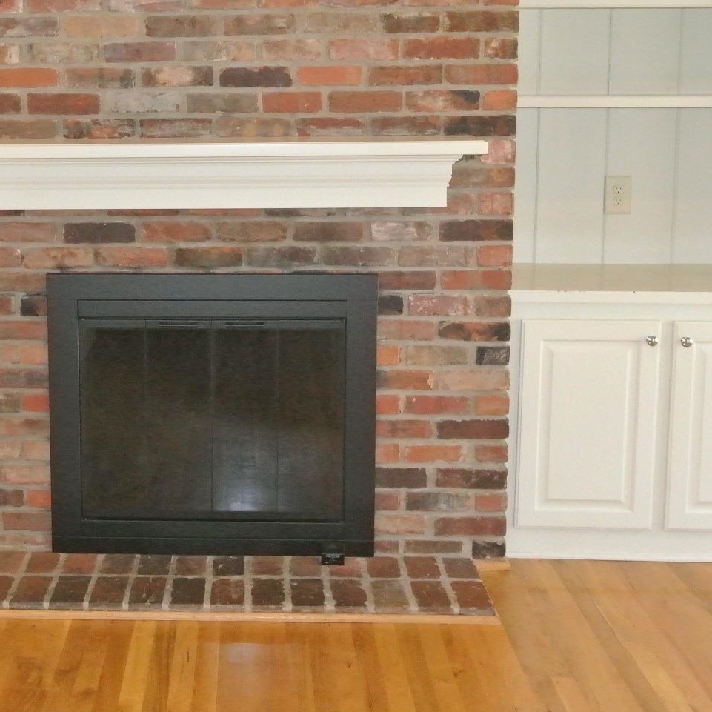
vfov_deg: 28.5
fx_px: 1396
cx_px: 185
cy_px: 283
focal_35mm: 60
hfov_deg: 28.2
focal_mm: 13
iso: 3200
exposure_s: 1/60
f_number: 5.6
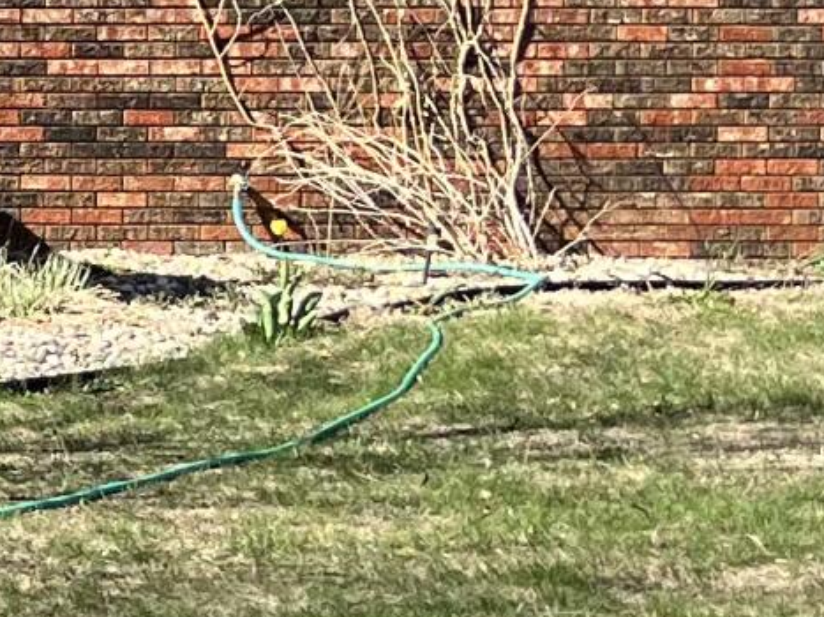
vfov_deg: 8.9
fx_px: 3974
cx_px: -1000
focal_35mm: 167
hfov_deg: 10.5
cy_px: 116
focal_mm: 5.7
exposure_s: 1/2165
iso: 50
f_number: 1.5
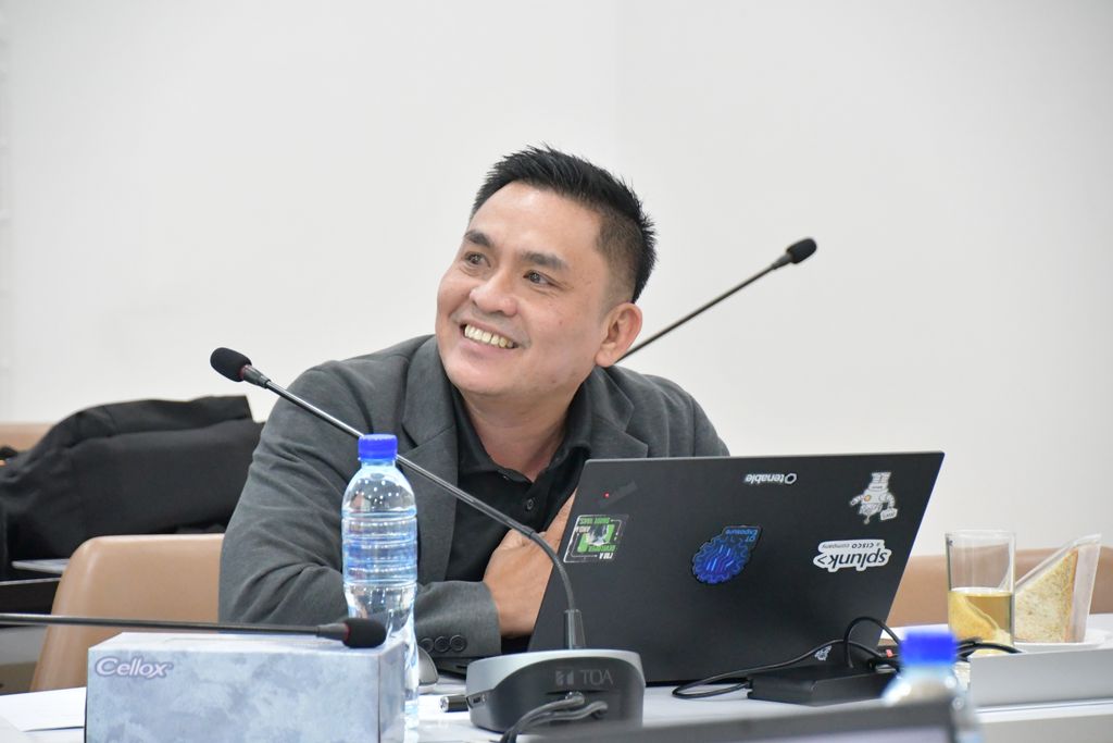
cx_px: 556
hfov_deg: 11.0
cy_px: 372
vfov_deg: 7.3
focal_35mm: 187
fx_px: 5782
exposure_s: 1/125
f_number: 6
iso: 9000
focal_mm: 125
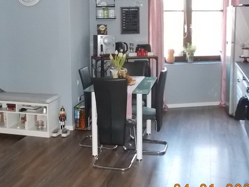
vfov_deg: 30.0
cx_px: 105
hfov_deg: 39.5
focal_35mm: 48
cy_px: 58
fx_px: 345
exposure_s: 1/25
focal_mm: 4.6
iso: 500
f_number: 3.2
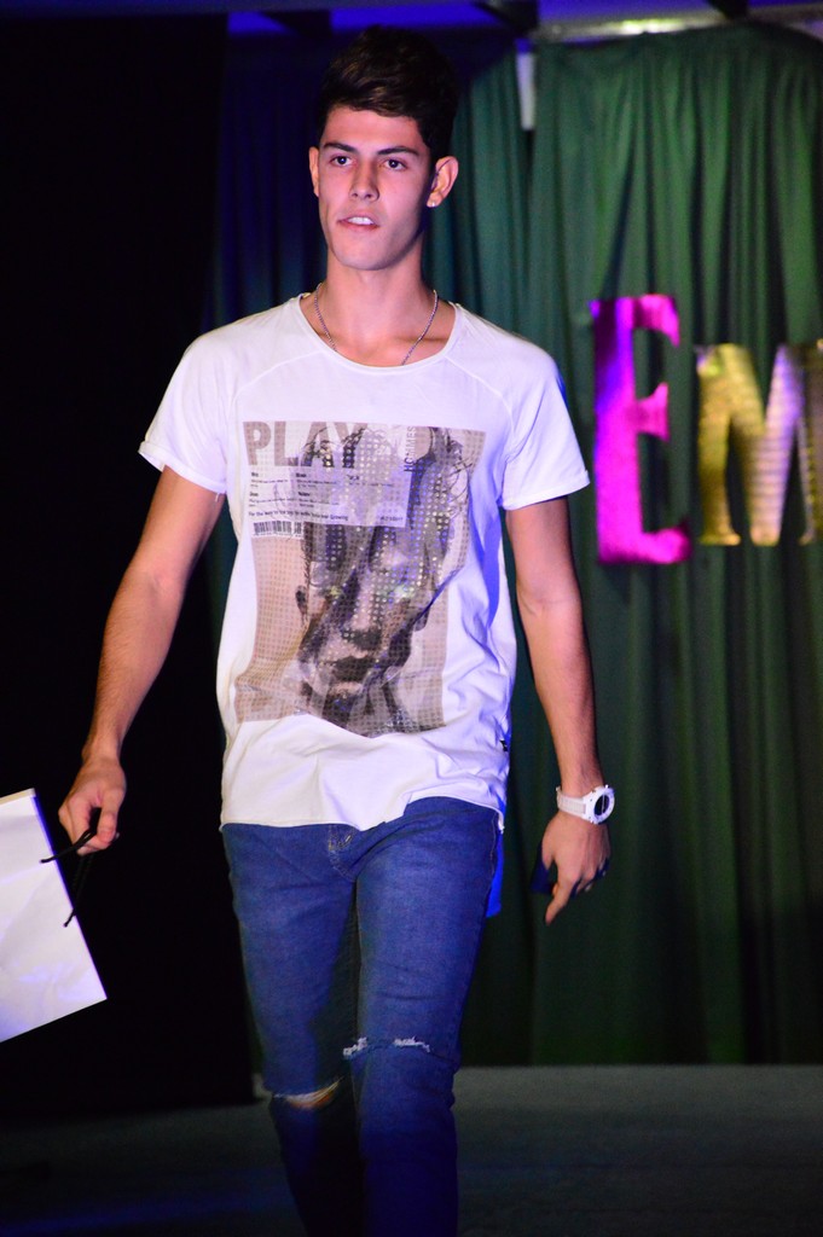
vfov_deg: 9.8
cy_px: 618
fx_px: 7213
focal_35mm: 210
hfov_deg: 6.5
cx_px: 412
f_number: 7.1
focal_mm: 140
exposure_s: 1/160
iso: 6400
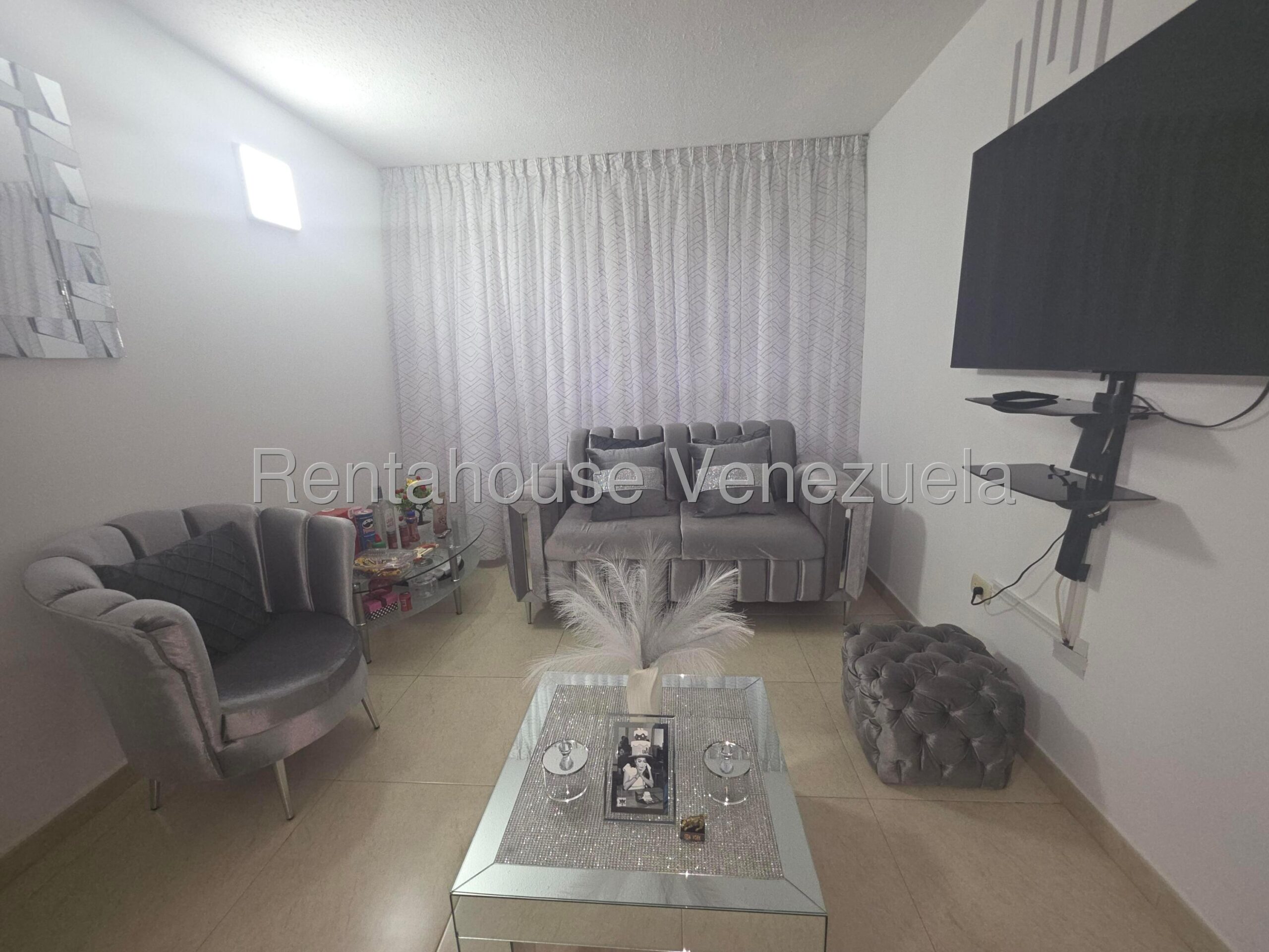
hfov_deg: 106.2
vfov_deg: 89.9
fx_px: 477
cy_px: 476
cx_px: 634
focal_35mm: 13
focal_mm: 2.2
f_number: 1.9
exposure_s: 1/60
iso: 125
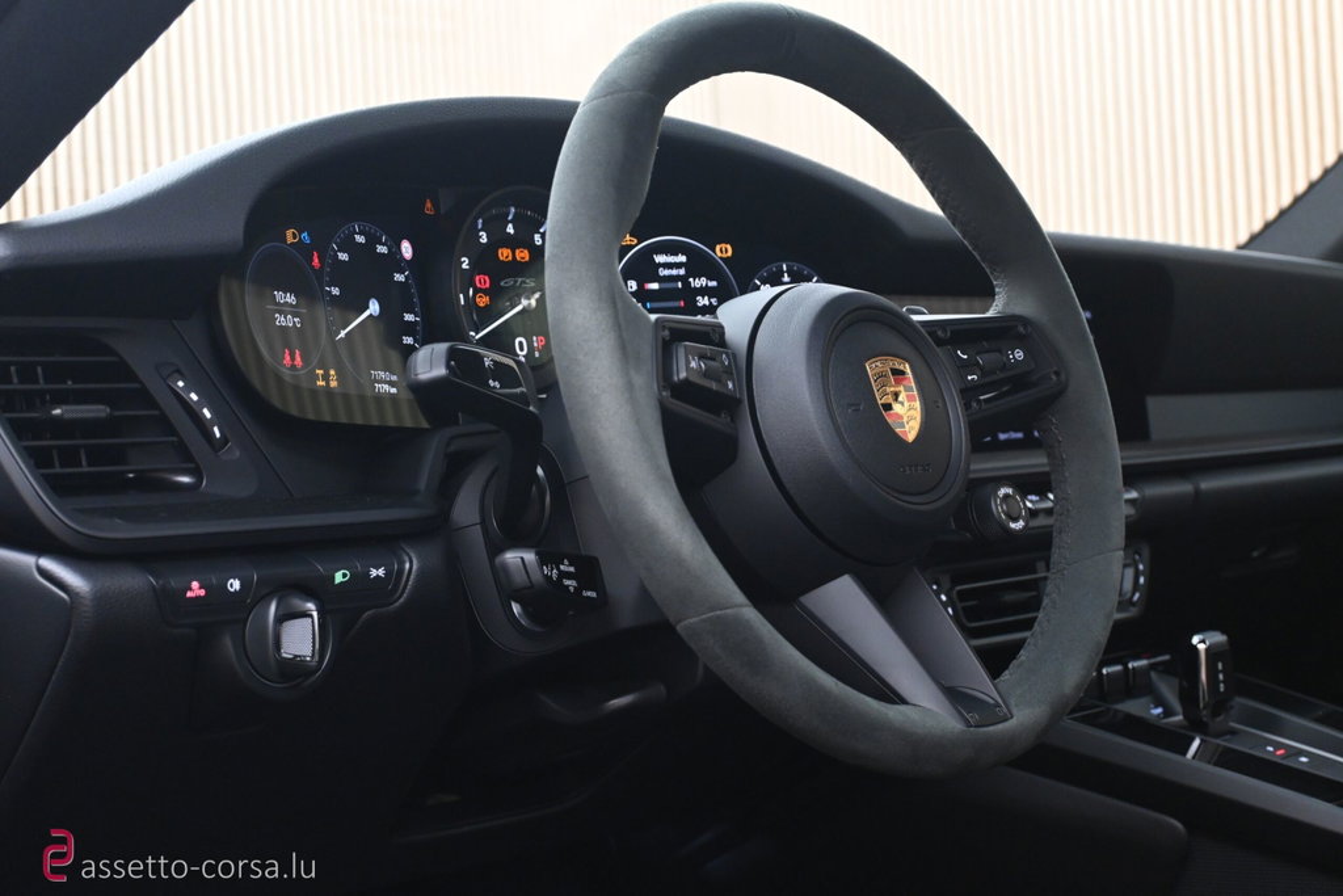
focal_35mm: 52
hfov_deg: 37.8
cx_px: 672
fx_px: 1959
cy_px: 448
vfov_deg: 25.8
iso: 2000
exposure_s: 1/20
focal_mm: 35
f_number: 5.3
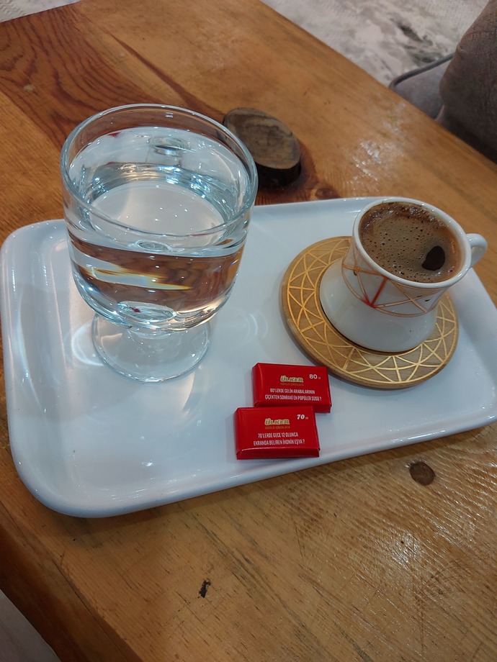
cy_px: 331
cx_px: 248
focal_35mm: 30
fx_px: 574
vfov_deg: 60.0
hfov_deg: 46.8
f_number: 1.8
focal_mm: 4.6
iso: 250
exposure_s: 1/50
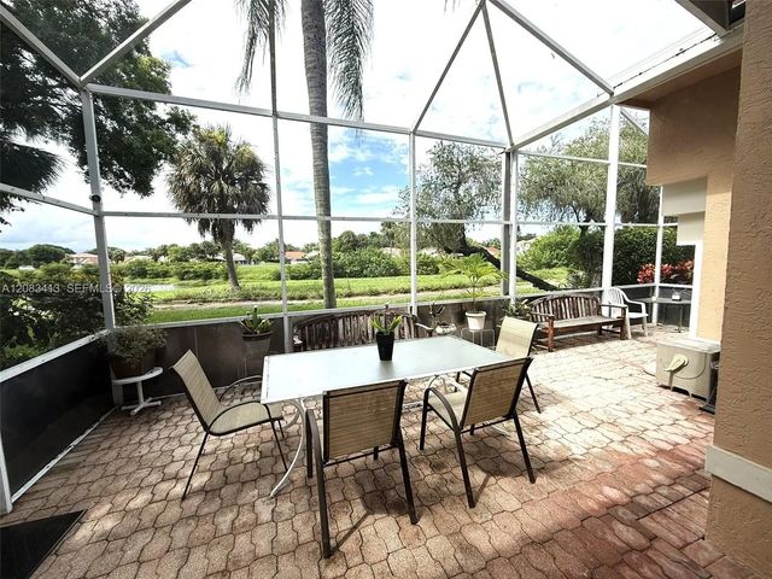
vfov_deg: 85.7
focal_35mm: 14
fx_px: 312
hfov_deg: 102.1
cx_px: 386
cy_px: 290
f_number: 2.2
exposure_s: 1/709
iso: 50
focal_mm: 2.22
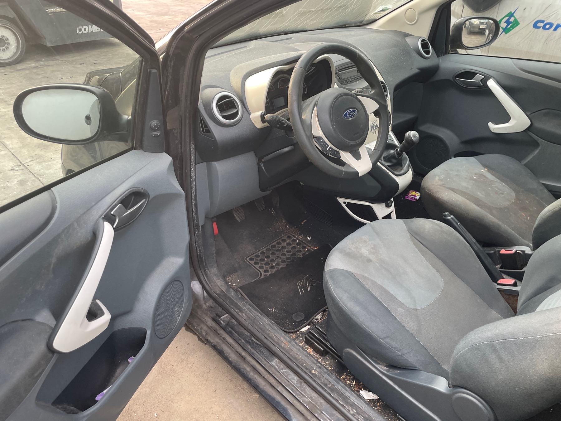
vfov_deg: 53.1
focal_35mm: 26
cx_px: 280
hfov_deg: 67.3
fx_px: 421
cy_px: 210
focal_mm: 4.2
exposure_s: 1/114
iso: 125
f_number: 1.6
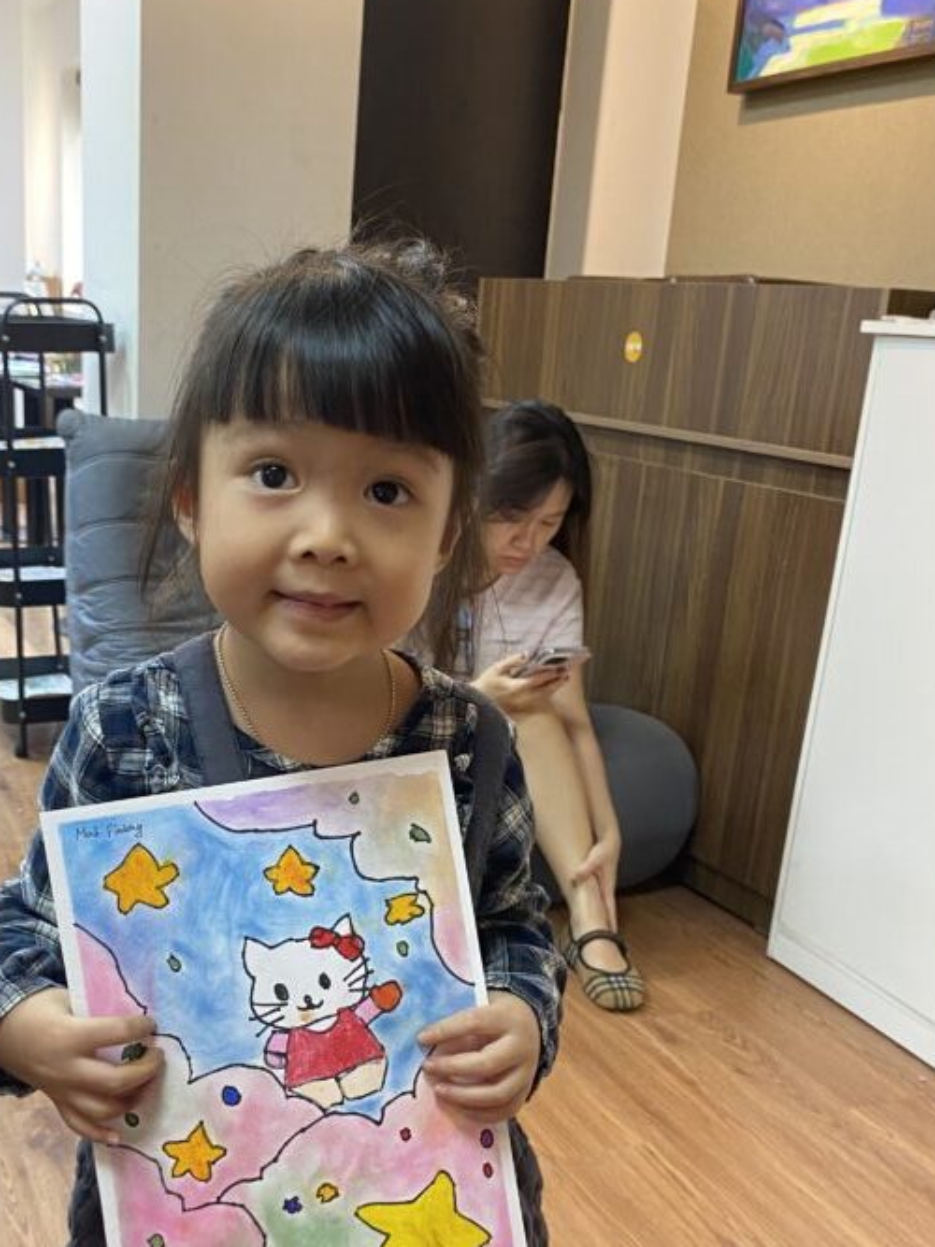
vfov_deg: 47.0
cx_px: 346
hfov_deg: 36.6
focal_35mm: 39
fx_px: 1405
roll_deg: -3.3
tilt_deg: -19.9
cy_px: 851
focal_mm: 4.25
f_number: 1.8
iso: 125
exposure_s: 1/50
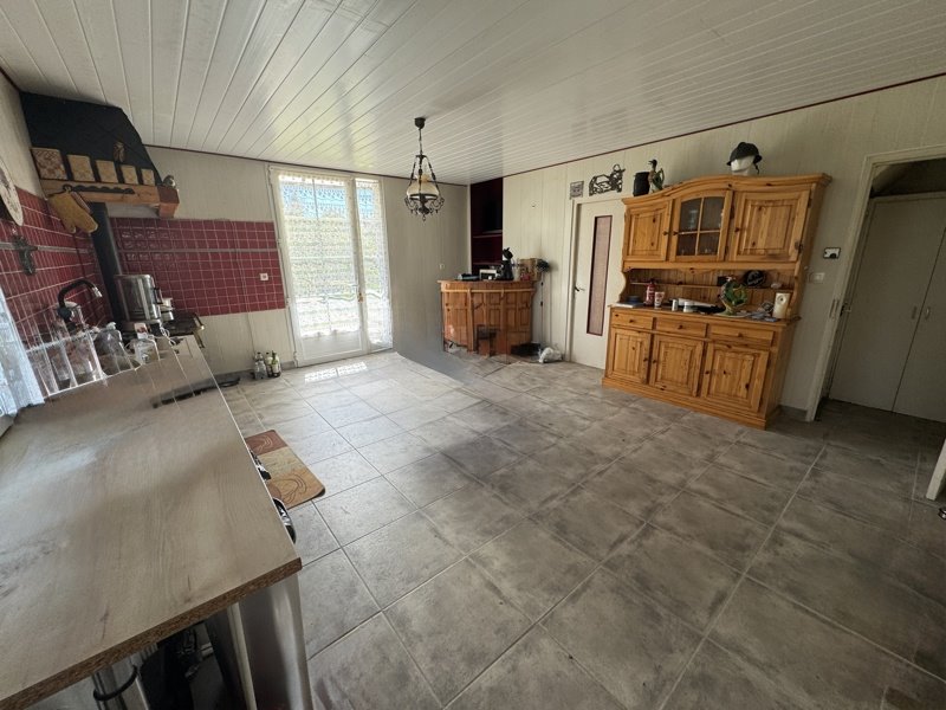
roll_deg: +0.8
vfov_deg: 85.7
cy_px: 355
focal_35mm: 14
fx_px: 383
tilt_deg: -15.1
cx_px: 473
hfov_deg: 102.1
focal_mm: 2.22
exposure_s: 1/99
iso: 50
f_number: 2.2
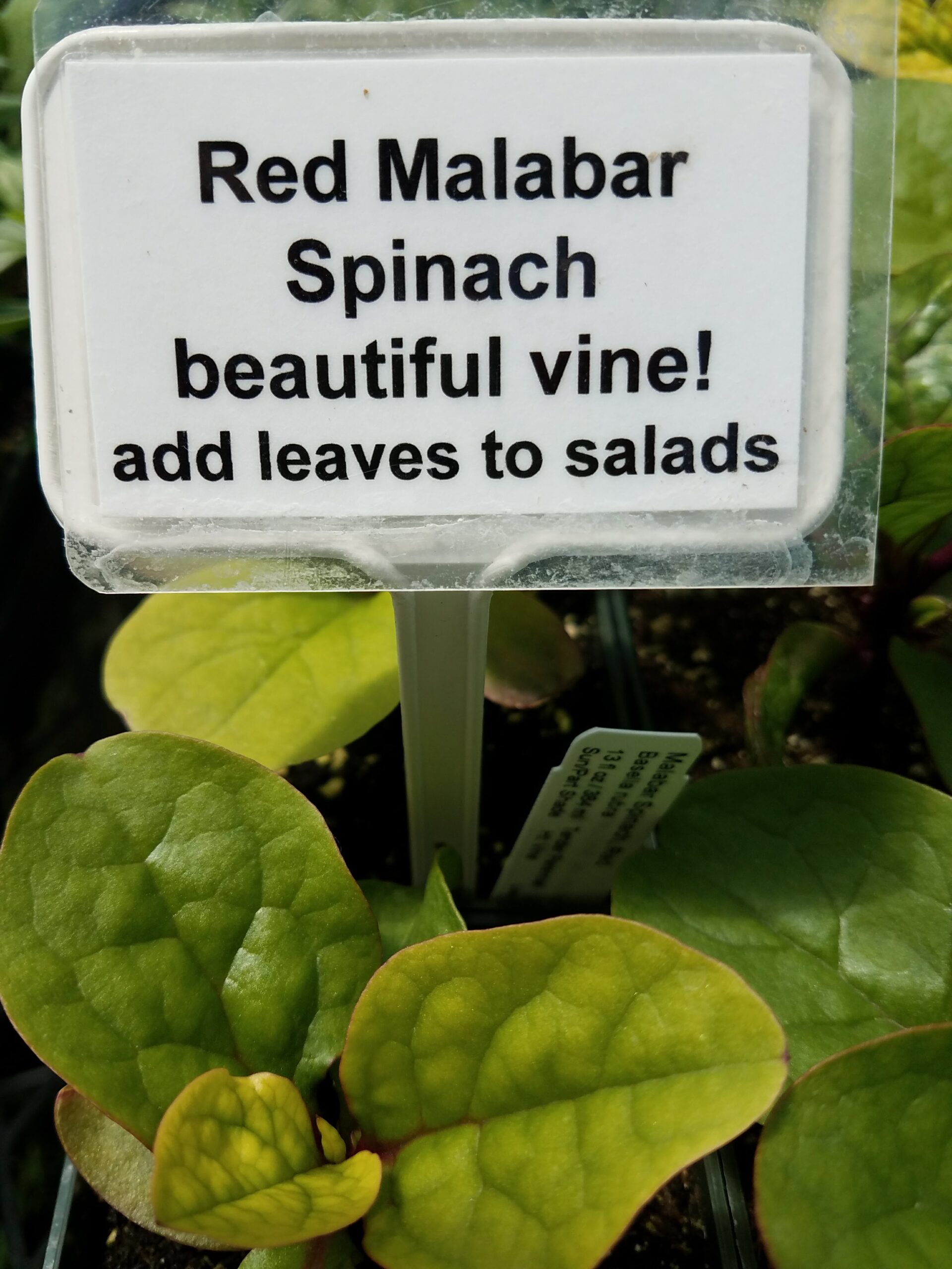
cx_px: 476
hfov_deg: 53.1
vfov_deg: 67.3
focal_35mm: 26
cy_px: 634
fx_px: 953
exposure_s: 1/2312
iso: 40
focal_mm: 4.2
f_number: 1.7
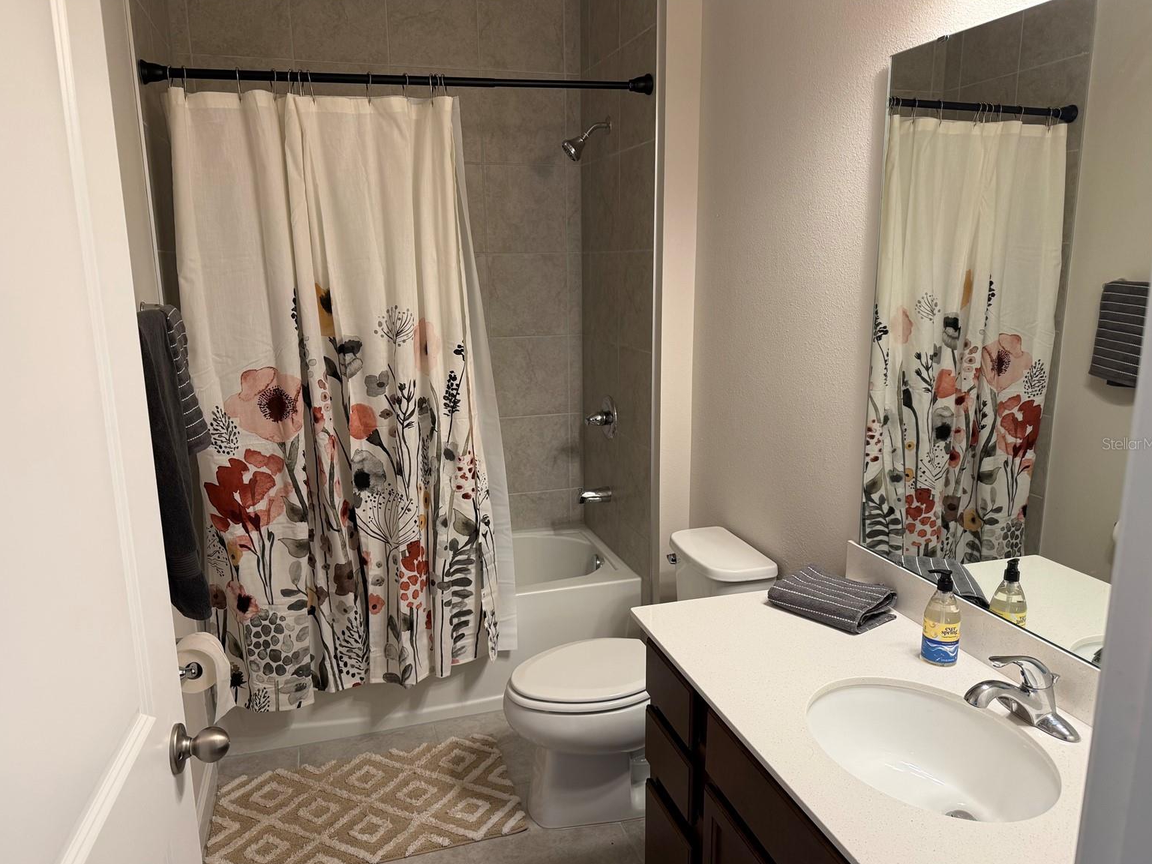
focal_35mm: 25
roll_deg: +1.0
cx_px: 573
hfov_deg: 69.4
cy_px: 443
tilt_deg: -12.0
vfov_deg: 54.9
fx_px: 832
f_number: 1.78
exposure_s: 1/60
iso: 125
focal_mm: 6.76
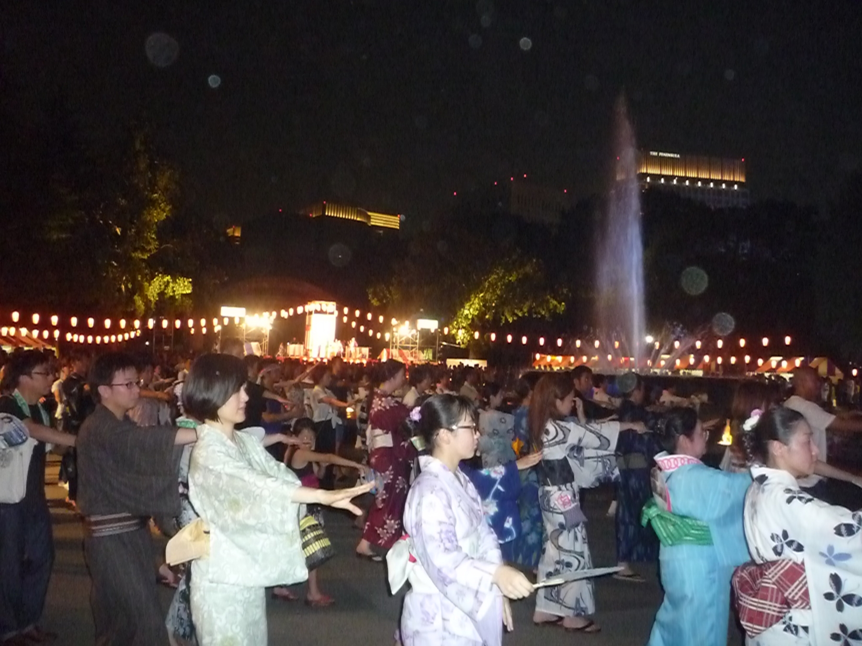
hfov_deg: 60.0
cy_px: 323
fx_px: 747
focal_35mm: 30
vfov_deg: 46.8
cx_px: 431
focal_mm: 5.2
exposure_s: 1/30
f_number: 3.3
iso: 1600
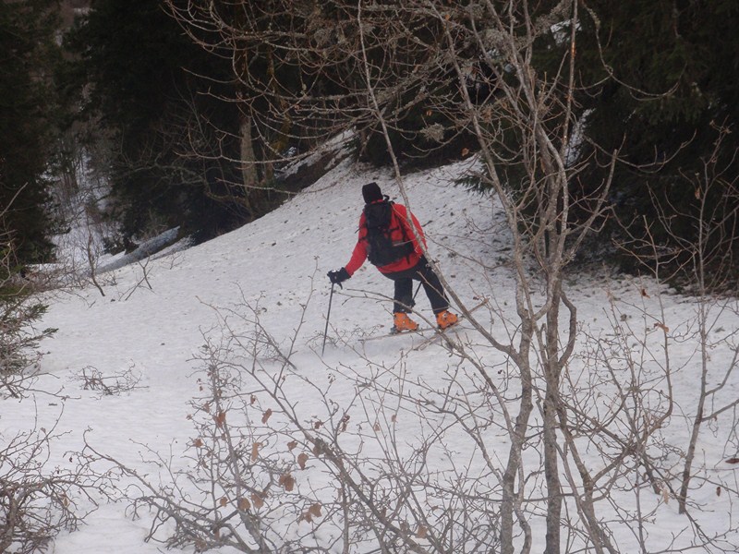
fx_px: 1751
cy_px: 277
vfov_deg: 18.0
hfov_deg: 23.8
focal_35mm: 82
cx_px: 370
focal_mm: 14.67
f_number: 4.3
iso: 200
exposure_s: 1/500
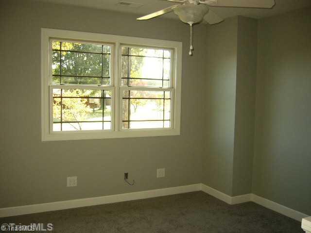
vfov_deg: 40.7
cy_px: 116
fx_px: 314
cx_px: 156
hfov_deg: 52.6
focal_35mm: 35
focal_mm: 5.8
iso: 100
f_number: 2.8
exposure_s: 1/60
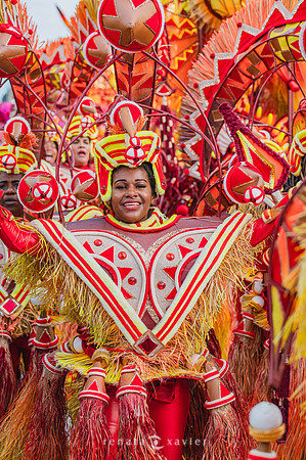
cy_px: 230
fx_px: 1150
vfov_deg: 22.6
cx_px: 153
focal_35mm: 90
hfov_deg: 15.2
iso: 640
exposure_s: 1/1600
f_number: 5.6
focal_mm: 90
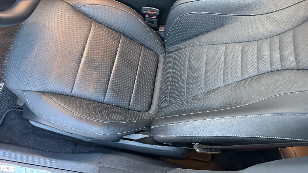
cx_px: 150
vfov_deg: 42.8
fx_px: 220
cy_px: 74
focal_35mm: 27
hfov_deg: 69.9
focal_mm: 6.76
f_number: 1.78
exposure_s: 1/40
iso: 1000
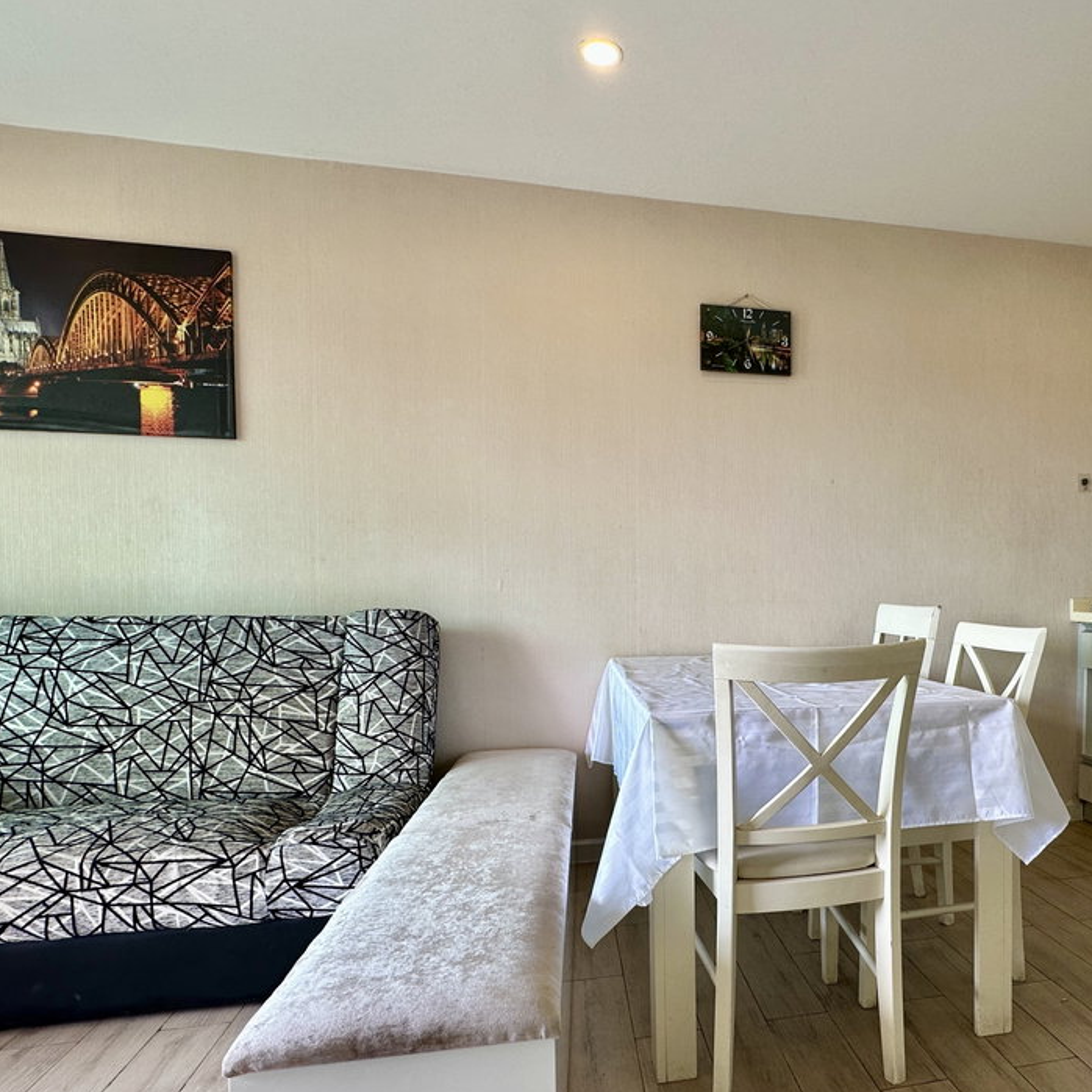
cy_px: 626
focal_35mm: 22
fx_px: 785
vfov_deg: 69.2
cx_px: 743
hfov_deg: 67.4
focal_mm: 2.22
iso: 64
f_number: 2.2
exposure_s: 1/100
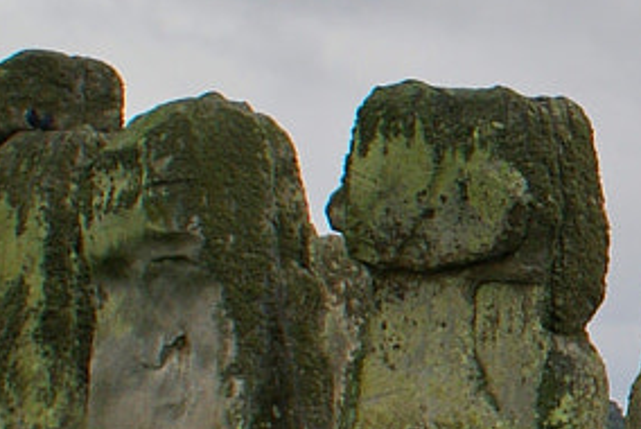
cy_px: 511
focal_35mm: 186
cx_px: 1271
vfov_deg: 7.3
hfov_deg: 10.2
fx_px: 3315
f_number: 5.6
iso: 100
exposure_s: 1/160
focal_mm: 22
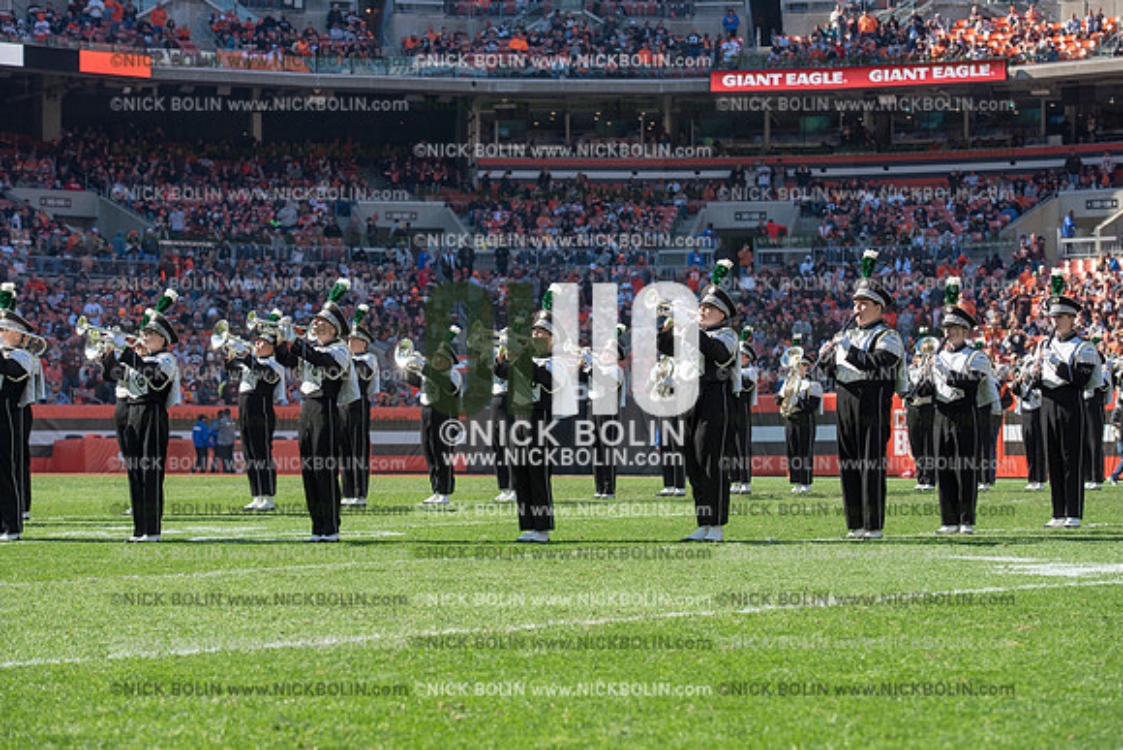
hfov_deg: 21.5
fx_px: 2964
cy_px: 375
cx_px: 562
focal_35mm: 95
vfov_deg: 14.4
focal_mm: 95
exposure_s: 1/1600
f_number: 5
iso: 400
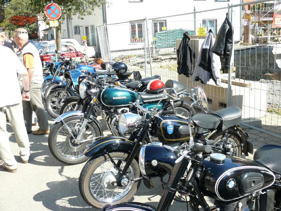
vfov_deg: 40.7
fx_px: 284
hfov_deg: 52.6
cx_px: 140
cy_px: 106
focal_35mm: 35
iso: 100
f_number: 4.5
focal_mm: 7.4
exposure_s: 1/250
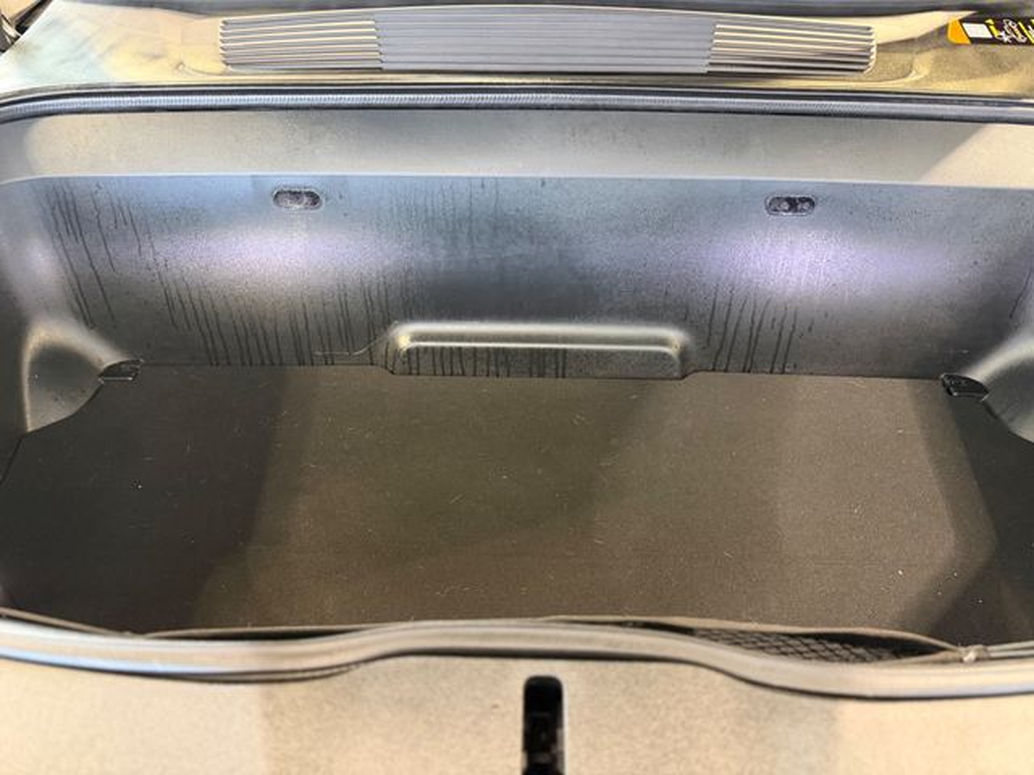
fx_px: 717
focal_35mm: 24
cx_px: 517
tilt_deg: -42.1
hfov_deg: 71.6
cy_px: 388
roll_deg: -0.5
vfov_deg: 56.8
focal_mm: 6.76
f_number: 1.78
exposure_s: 1/40
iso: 800
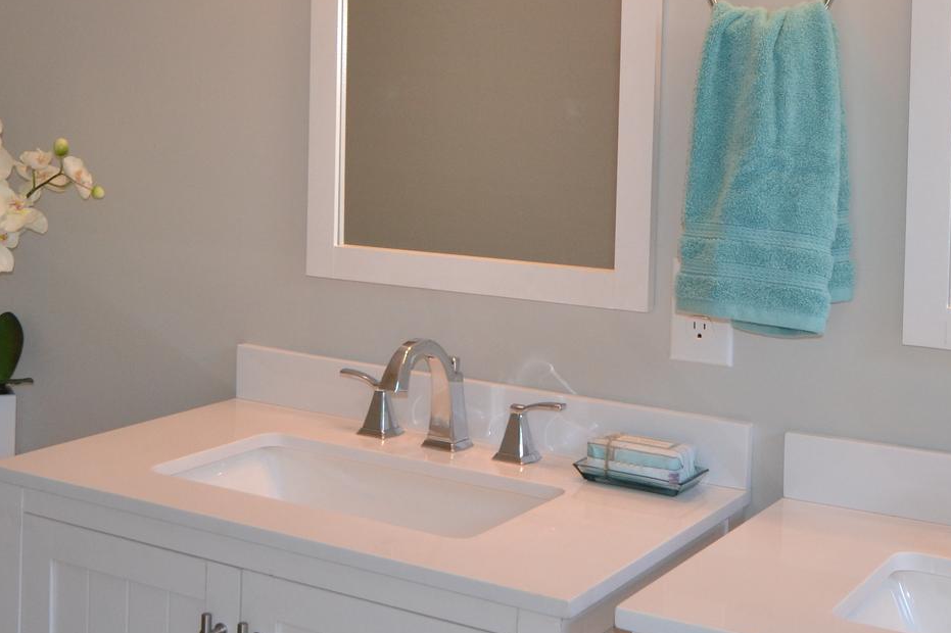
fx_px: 1481
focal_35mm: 56
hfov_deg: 35.5
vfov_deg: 23.8
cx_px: 375
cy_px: 144
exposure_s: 1/60
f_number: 5.3
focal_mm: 17
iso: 800
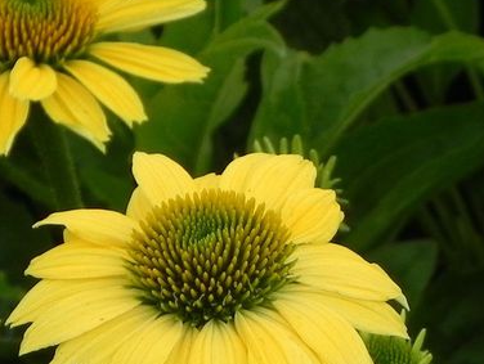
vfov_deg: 4.5
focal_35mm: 331
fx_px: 4634
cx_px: 190
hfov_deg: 6.0
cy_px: 373
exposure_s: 1/640
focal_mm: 20.8
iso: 160
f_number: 4.5
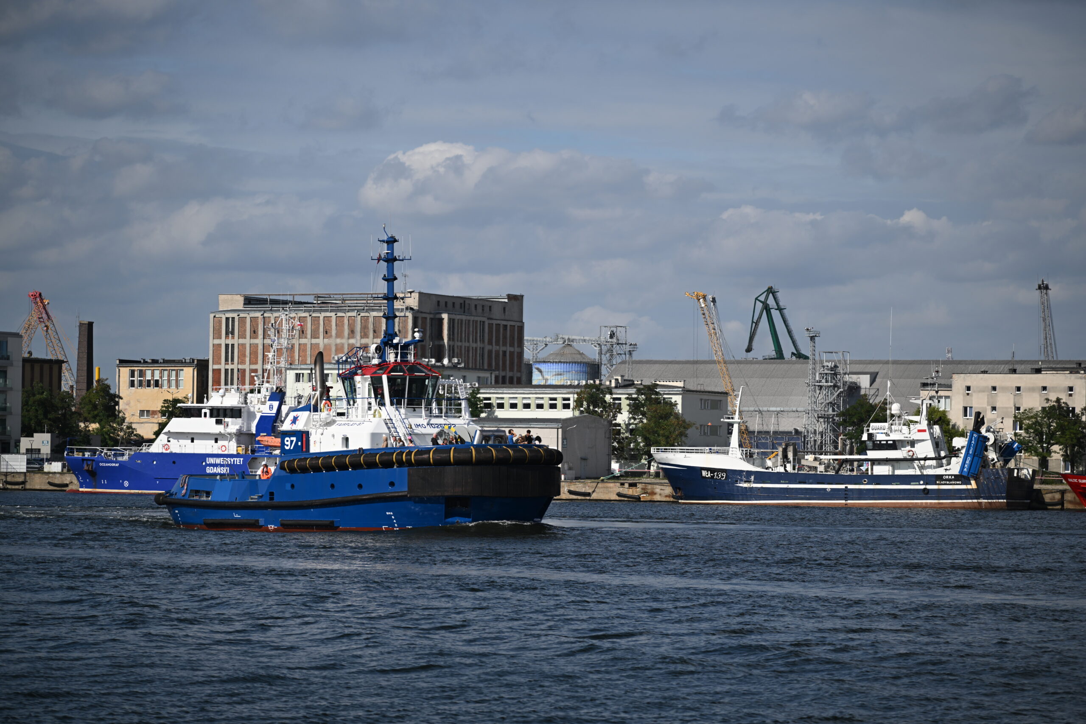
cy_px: 362
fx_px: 3620
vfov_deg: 11.4
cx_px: 543
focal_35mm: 120
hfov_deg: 17.1
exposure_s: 1/2000
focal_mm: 120
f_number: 4
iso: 100
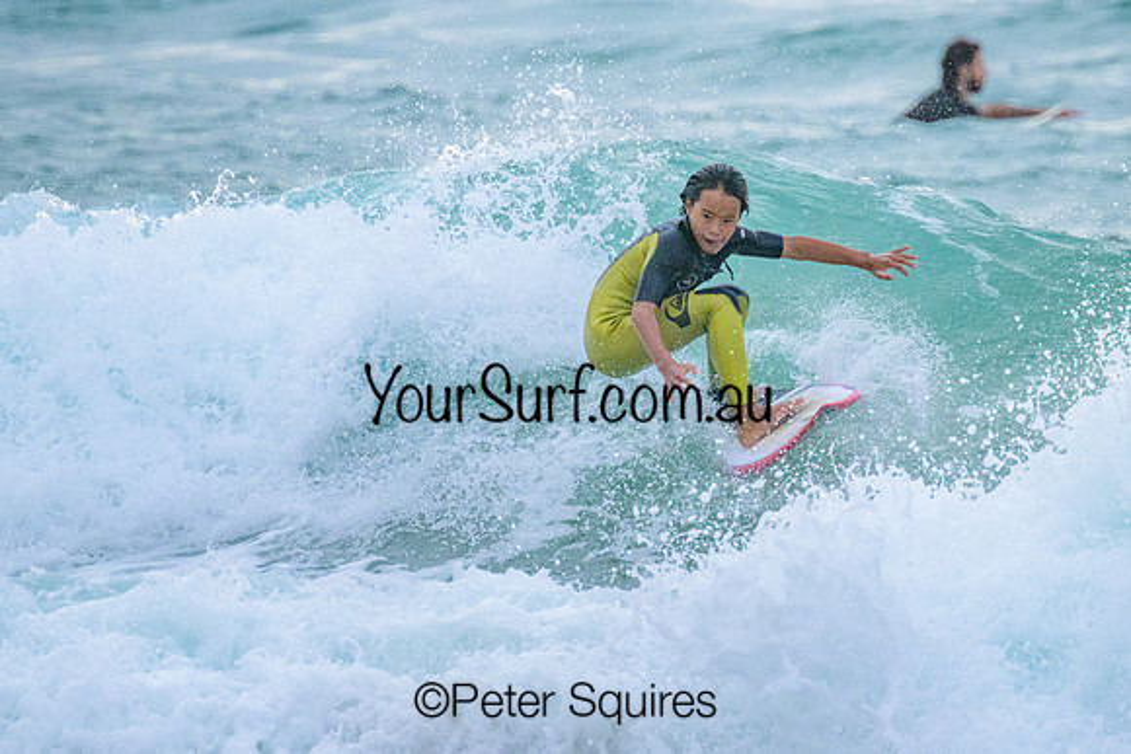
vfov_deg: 1.3
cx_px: 679
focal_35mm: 1101
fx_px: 34585
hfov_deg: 1.9
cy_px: 360
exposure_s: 1/2000
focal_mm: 800
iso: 3200
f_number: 11
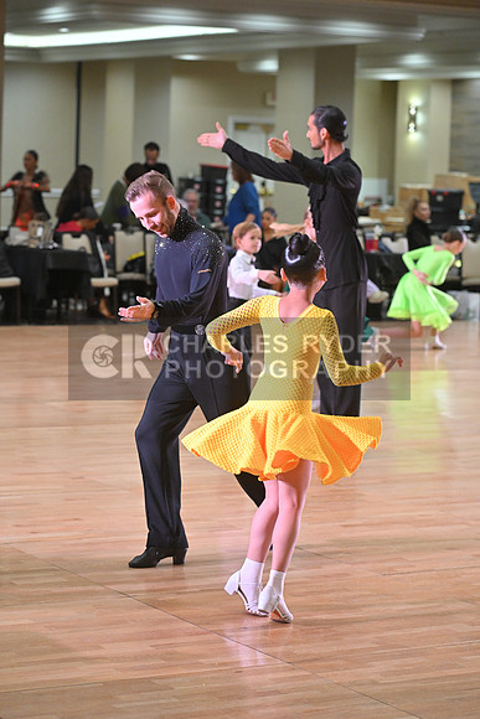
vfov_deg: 20.0
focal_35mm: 102
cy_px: 360
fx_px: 2039
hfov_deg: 13.4
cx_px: 240
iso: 3200
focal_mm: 102
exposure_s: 1/320
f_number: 5
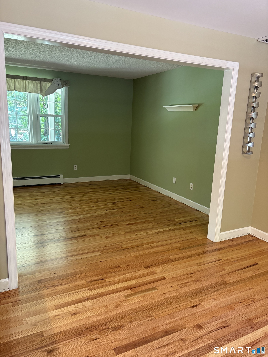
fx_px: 268
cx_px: 134
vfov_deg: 67.3
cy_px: 178
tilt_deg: -12.4
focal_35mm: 26
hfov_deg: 53.1
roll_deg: -2.2
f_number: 1.6
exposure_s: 1/60
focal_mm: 5.96
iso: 250
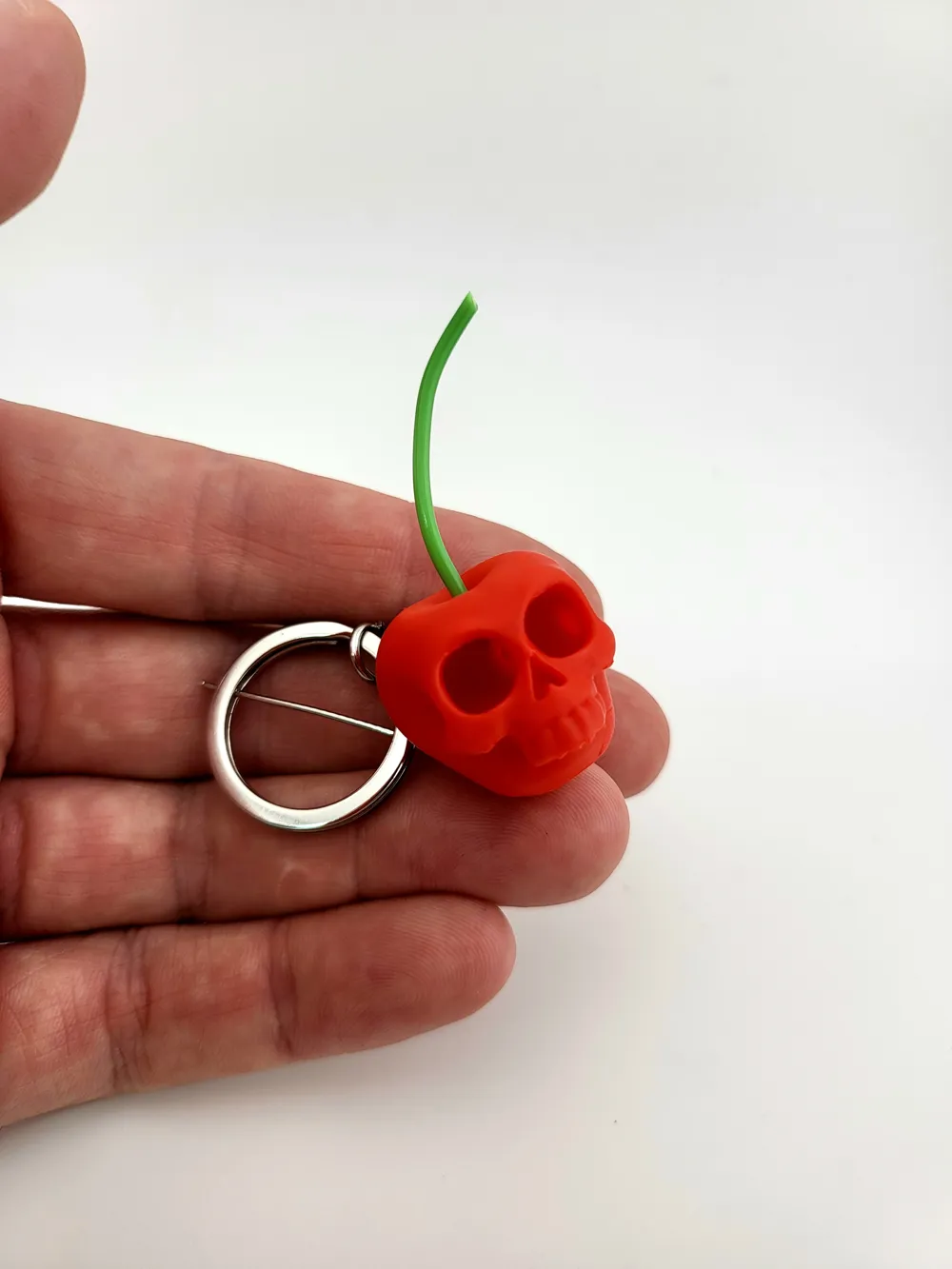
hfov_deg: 56.8
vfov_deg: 71.6
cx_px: 476
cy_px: 634
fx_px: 880
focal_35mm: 24
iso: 40
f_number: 1.8
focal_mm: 5
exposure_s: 1/83.3
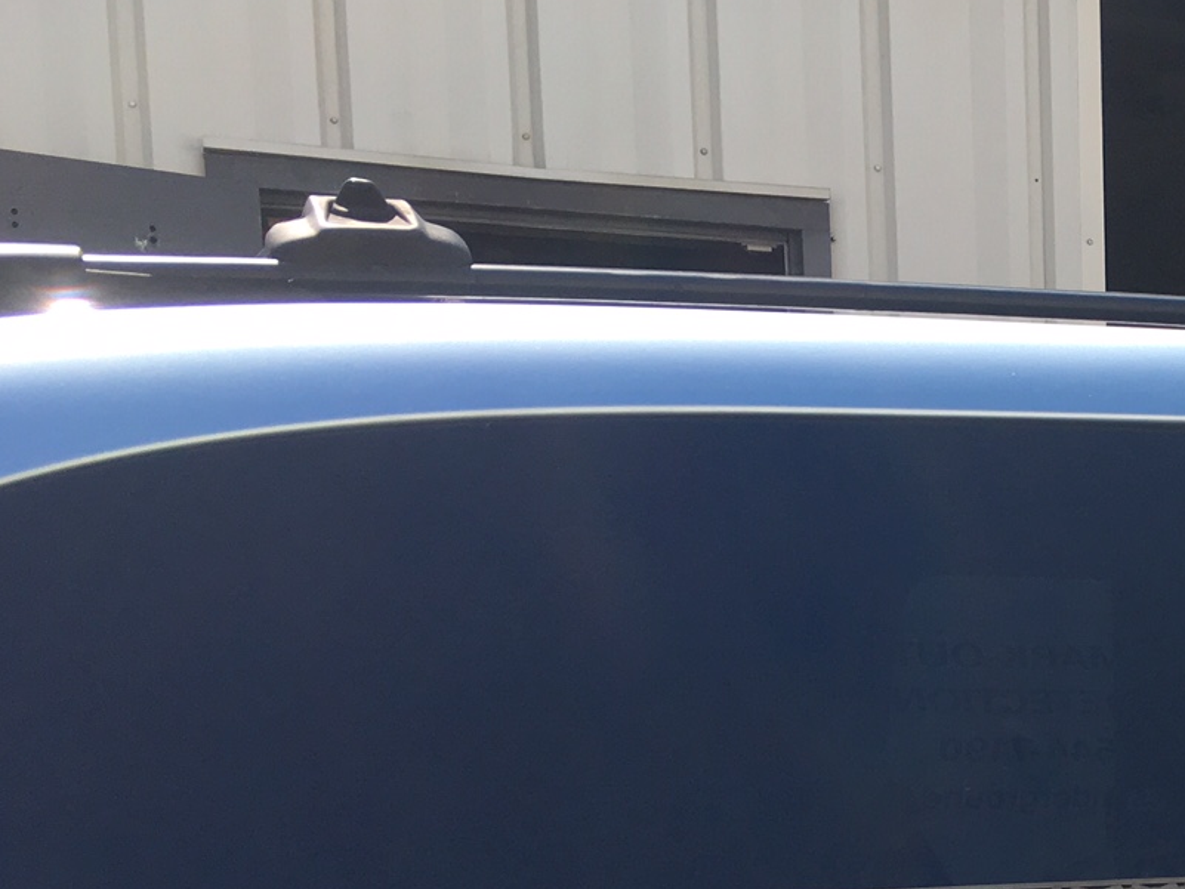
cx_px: 1432
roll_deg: -0.2
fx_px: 2499
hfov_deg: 24.2
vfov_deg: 19.4
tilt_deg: -5.9
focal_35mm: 73
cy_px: 972
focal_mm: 4.15
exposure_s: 1/519
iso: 25
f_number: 2.2
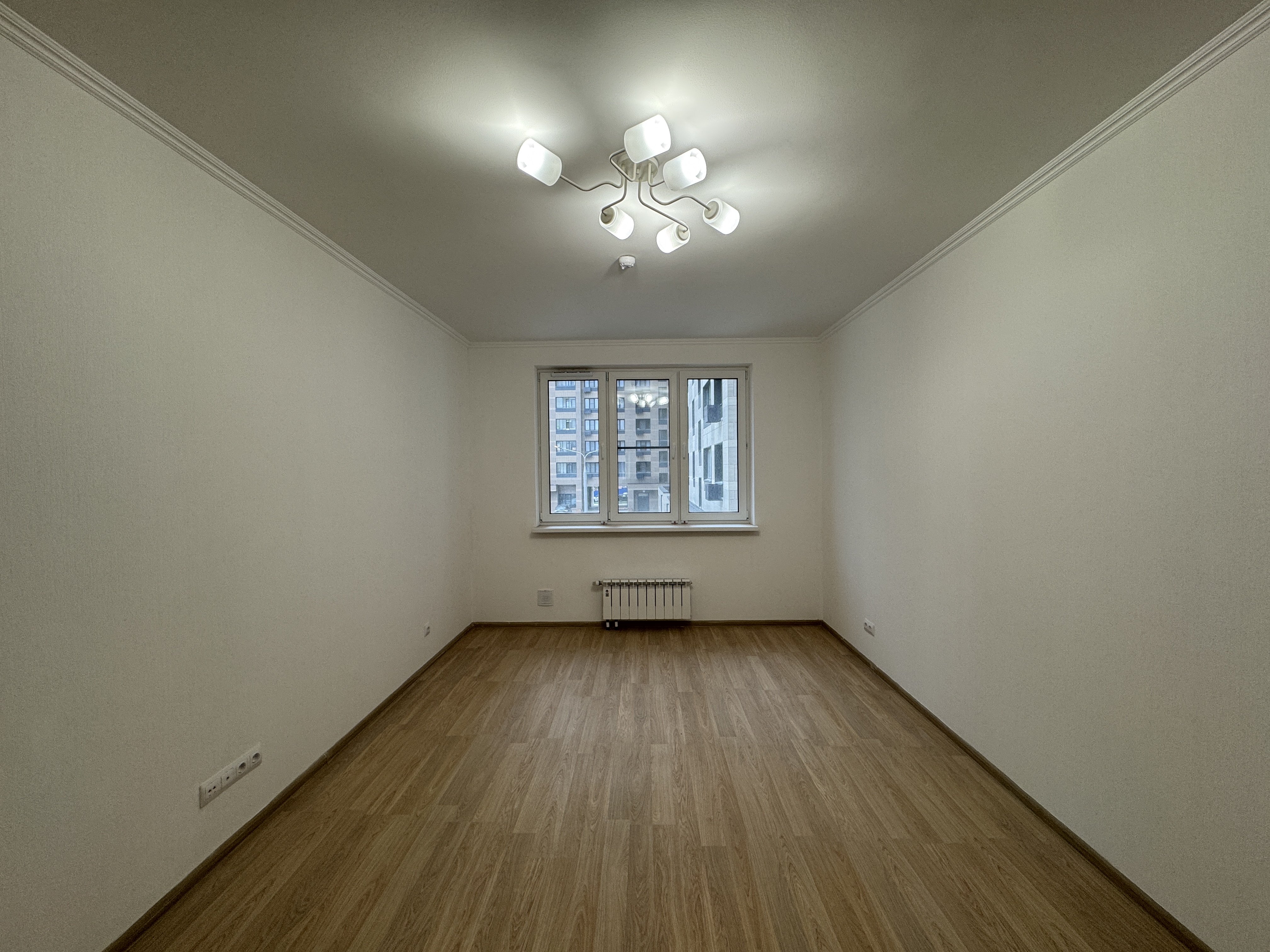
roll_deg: +0.5
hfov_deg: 102.1
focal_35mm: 14
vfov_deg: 85.7
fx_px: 514
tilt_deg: -0.6
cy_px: 476
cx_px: 635
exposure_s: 1/100
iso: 100
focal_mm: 2.22
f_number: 2.2
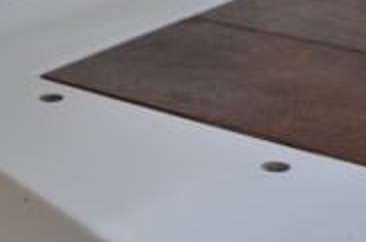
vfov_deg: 10.3
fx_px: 1328
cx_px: 92
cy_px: 266
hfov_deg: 15.6
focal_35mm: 131
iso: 400
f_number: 5.6
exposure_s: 1/125
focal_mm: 38
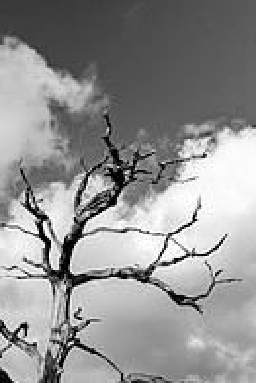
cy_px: 297
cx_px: 39
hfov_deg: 21.6
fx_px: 660
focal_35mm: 62
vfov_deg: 31.6
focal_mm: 27
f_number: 8
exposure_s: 1/400
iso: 64
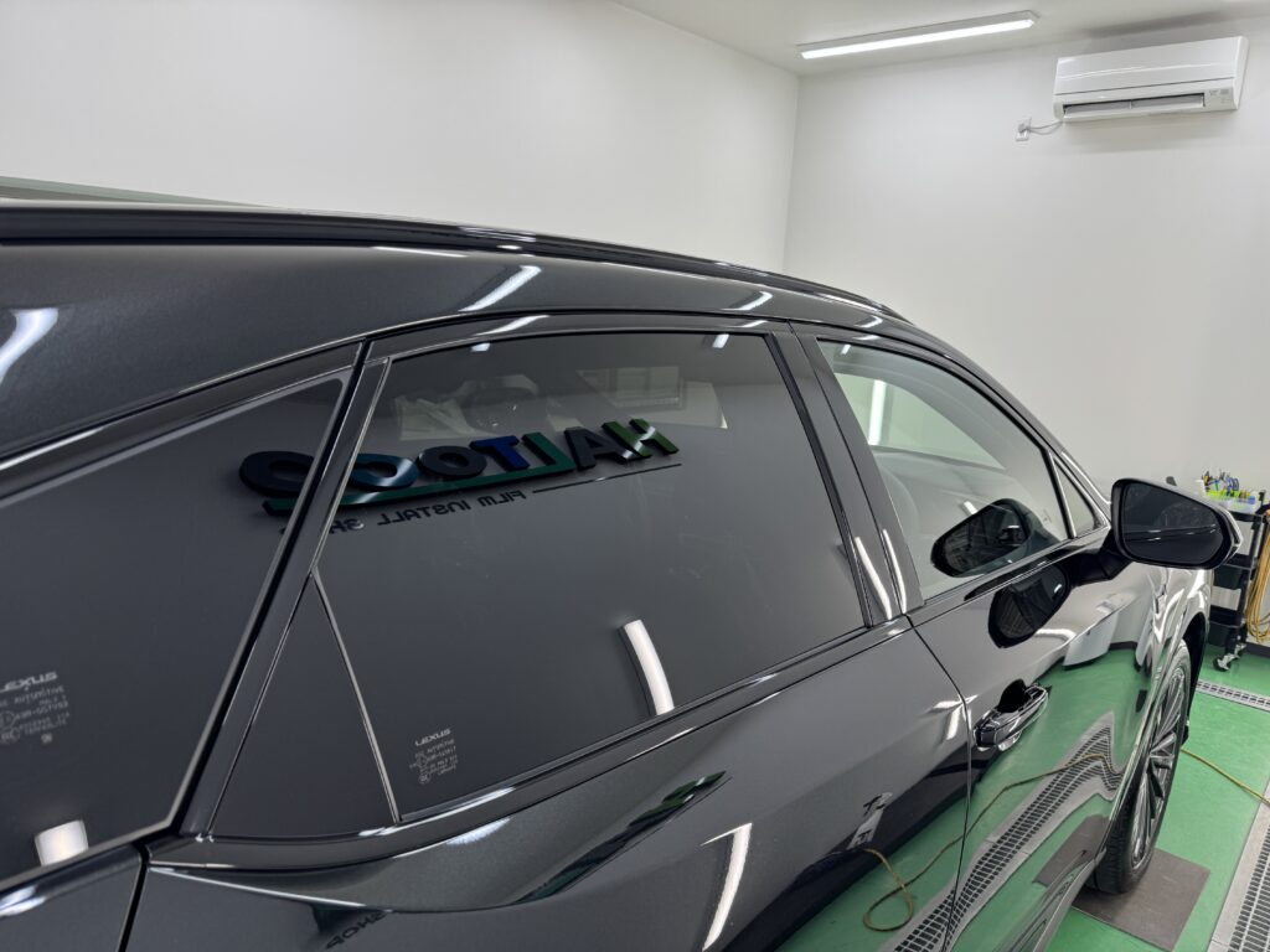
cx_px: 635
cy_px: 476
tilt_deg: -11.9
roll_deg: -1.7
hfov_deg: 71.6
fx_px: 881
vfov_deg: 56.8
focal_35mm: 24
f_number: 1.78
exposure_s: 1/140
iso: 64
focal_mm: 6.76
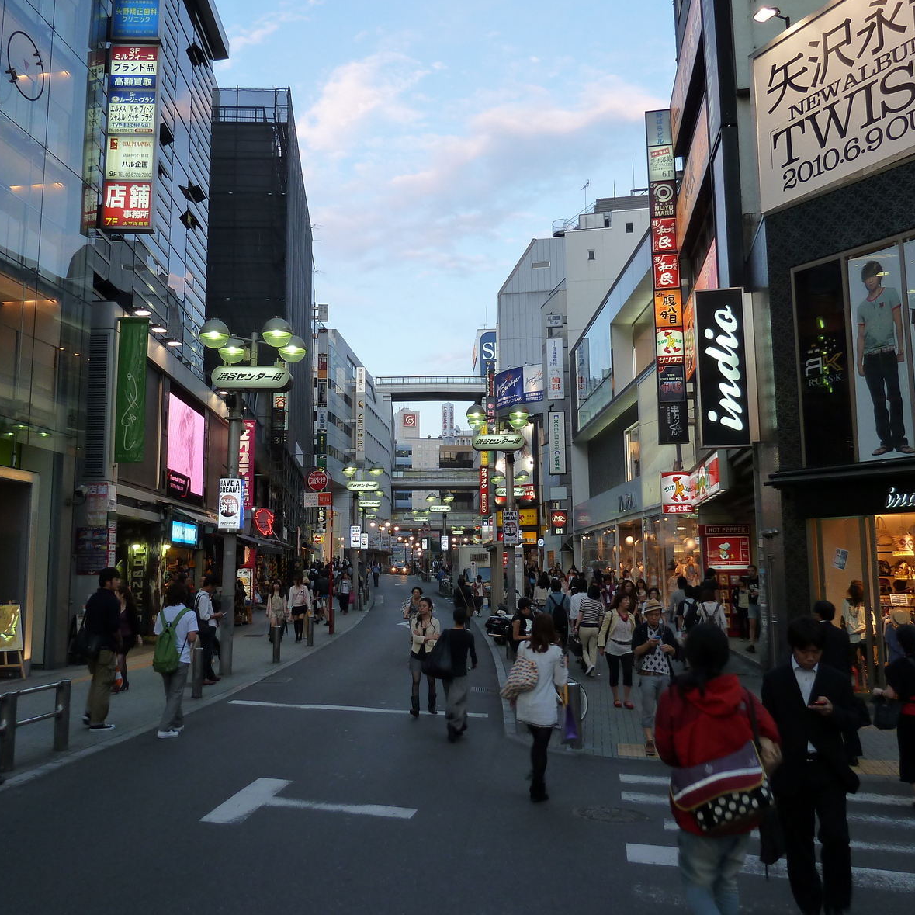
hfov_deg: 53.9
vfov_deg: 54.0
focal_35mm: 30
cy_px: 451
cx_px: 401
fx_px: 897
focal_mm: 4.1
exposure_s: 1/50
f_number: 3.3
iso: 125
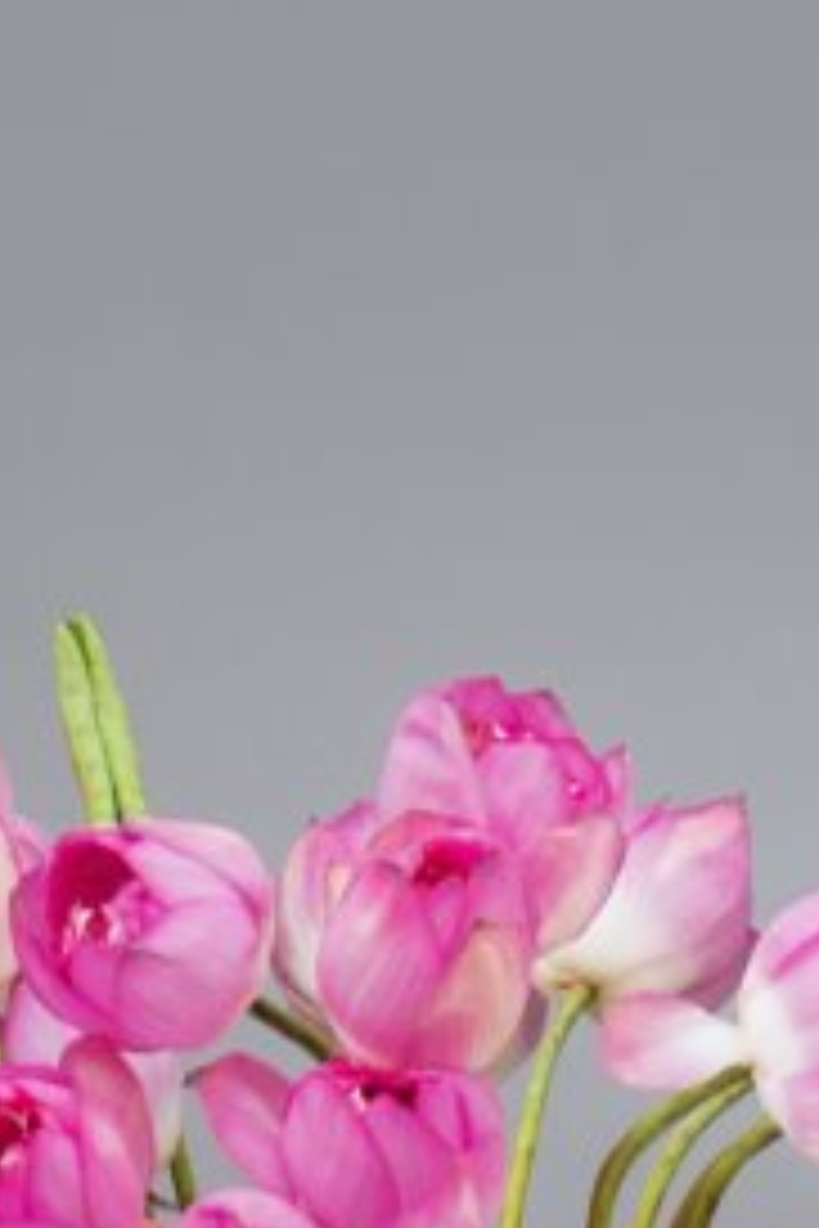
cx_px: 472
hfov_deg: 6.5
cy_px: 2775
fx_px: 7166
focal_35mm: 210
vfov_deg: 9.0
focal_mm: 45
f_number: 5.6
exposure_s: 1/125
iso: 200
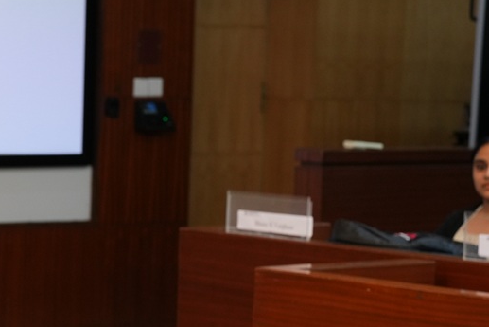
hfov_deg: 13.5
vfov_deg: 9.5
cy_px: 196
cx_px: -197
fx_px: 1970
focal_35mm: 145
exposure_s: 1/160
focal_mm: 50
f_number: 4.5
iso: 800
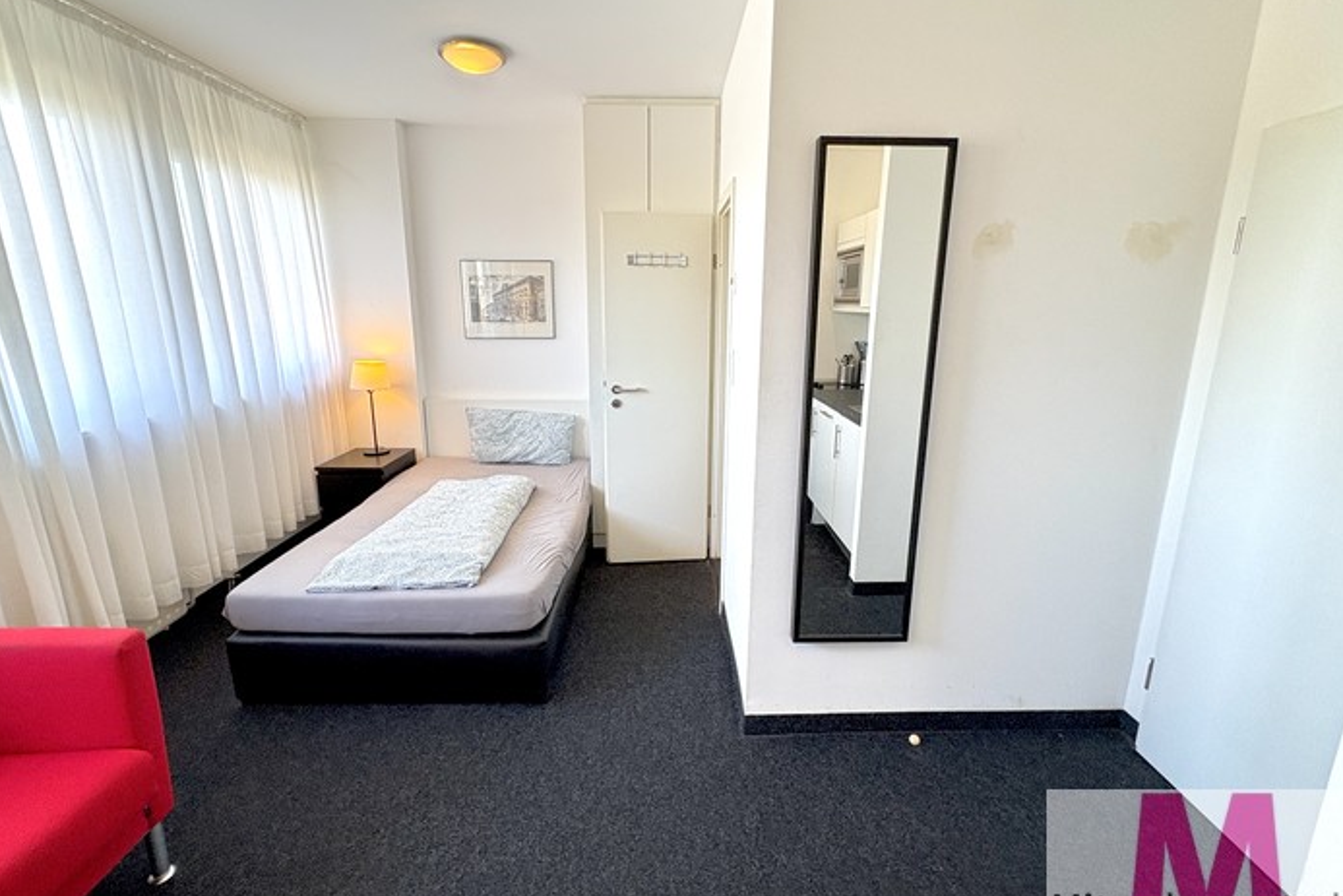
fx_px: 560
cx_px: 674
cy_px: 463
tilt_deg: -14.7
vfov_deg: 77.3
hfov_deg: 100.4
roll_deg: +0.9
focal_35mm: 15
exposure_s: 1/100
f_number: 2.2
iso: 250
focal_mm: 2.22
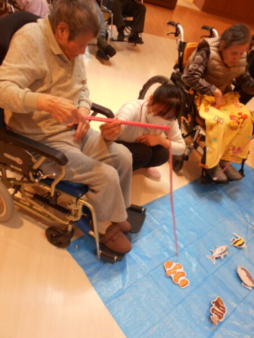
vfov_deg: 60.0
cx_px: 127
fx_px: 294
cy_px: 169
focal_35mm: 30
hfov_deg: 46.8
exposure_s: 1/30
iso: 180
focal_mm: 5.1
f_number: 3.4
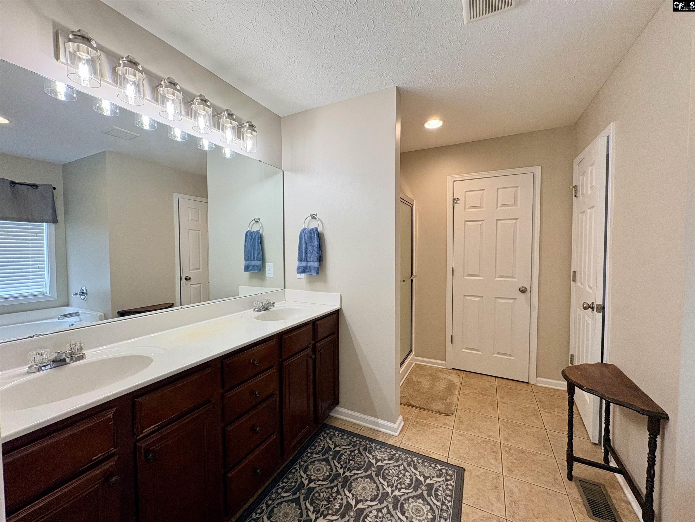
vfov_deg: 85.7
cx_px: 348
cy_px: 261
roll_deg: +0.7
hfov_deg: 102.1
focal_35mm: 14
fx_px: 281
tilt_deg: -2.0
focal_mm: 2.22
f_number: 2.2
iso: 125
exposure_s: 1/120
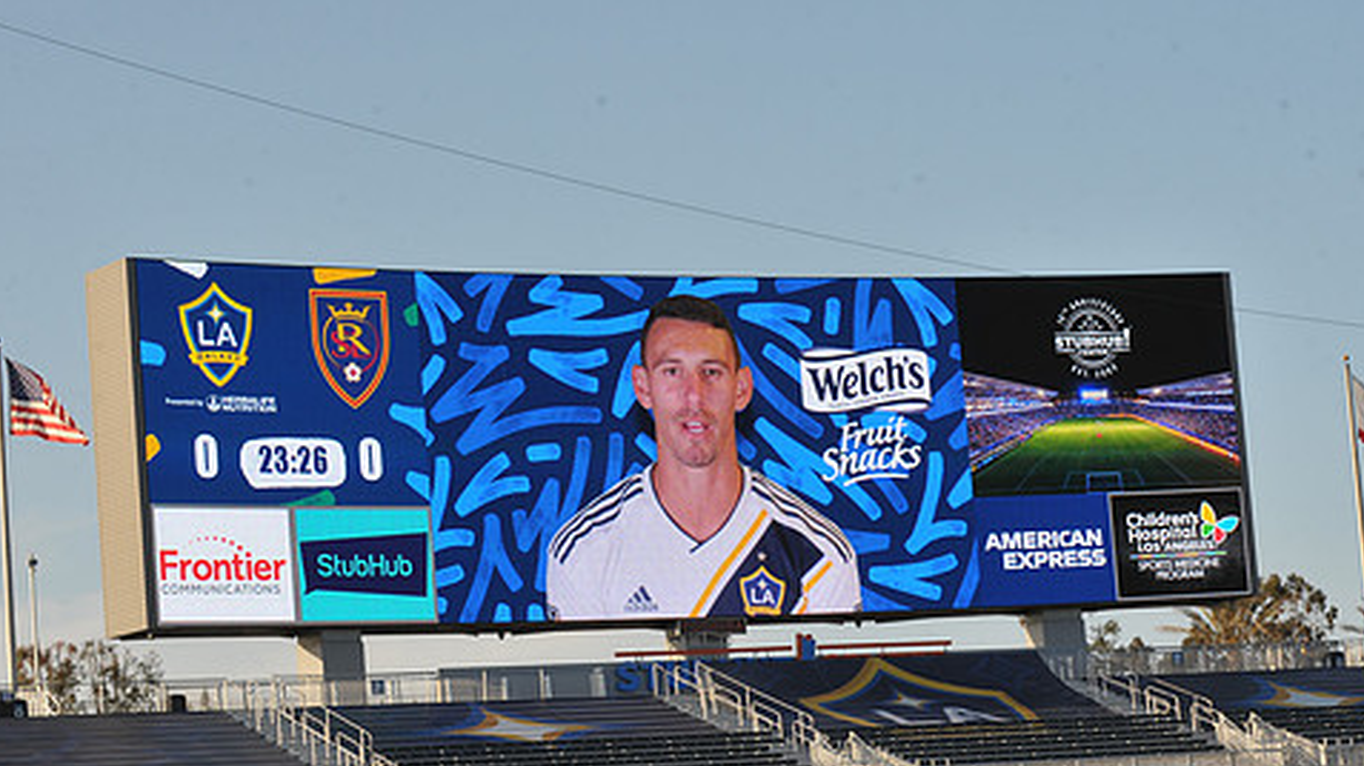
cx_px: 721
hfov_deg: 17.7
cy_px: 432
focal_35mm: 121
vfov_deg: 10.0
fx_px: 4375
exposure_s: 1/500
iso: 400
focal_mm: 95
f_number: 11
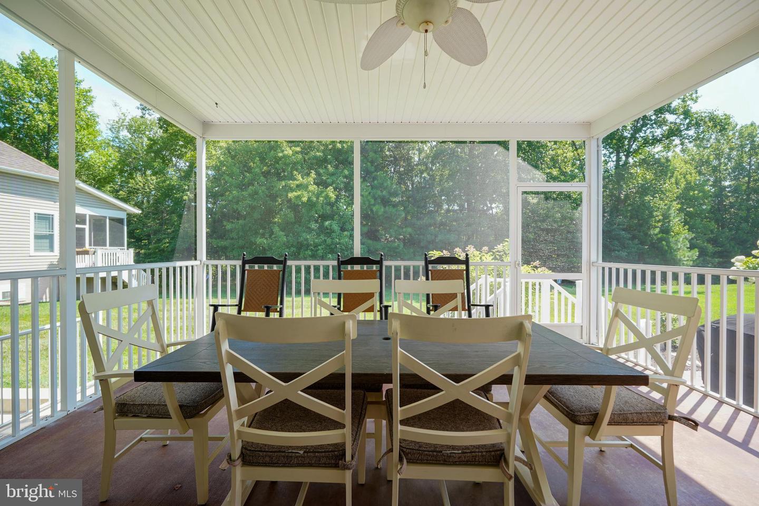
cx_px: 380
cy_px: 253
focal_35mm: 15
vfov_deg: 77.3
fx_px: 316
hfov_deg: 100.4
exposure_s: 1/60
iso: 100
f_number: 4
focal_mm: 10
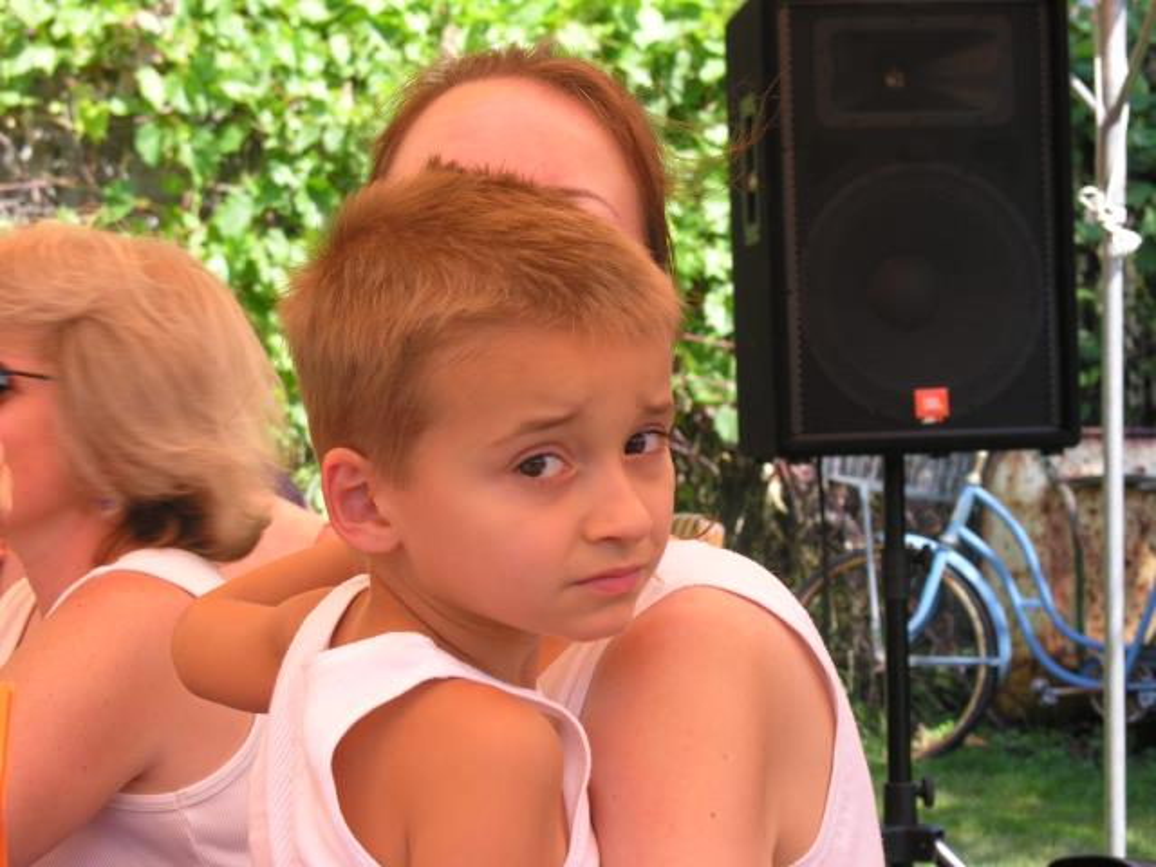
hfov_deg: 20.9
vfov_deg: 15.7
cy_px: 434
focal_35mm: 94
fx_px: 3139
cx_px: 578
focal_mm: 24
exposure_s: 1/76.5
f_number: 4.5
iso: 50
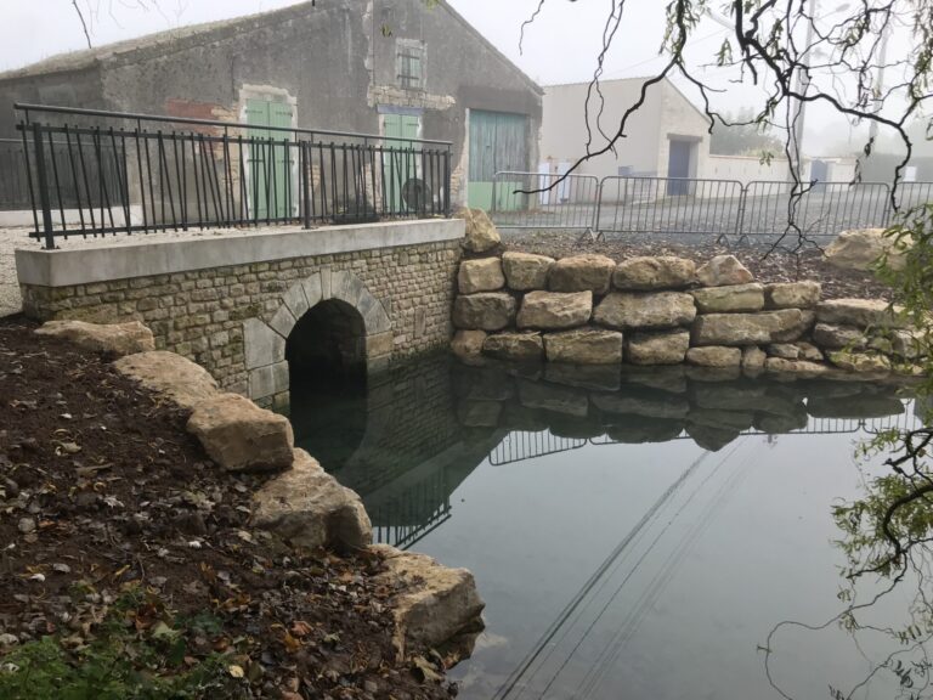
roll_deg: -0.3
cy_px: 350
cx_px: 466
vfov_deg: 49.7
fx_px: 755
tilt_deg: -13.0
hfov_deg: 63.4
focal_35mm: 28
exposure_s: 1/100
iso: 32
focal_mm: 3.99
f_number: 1.8
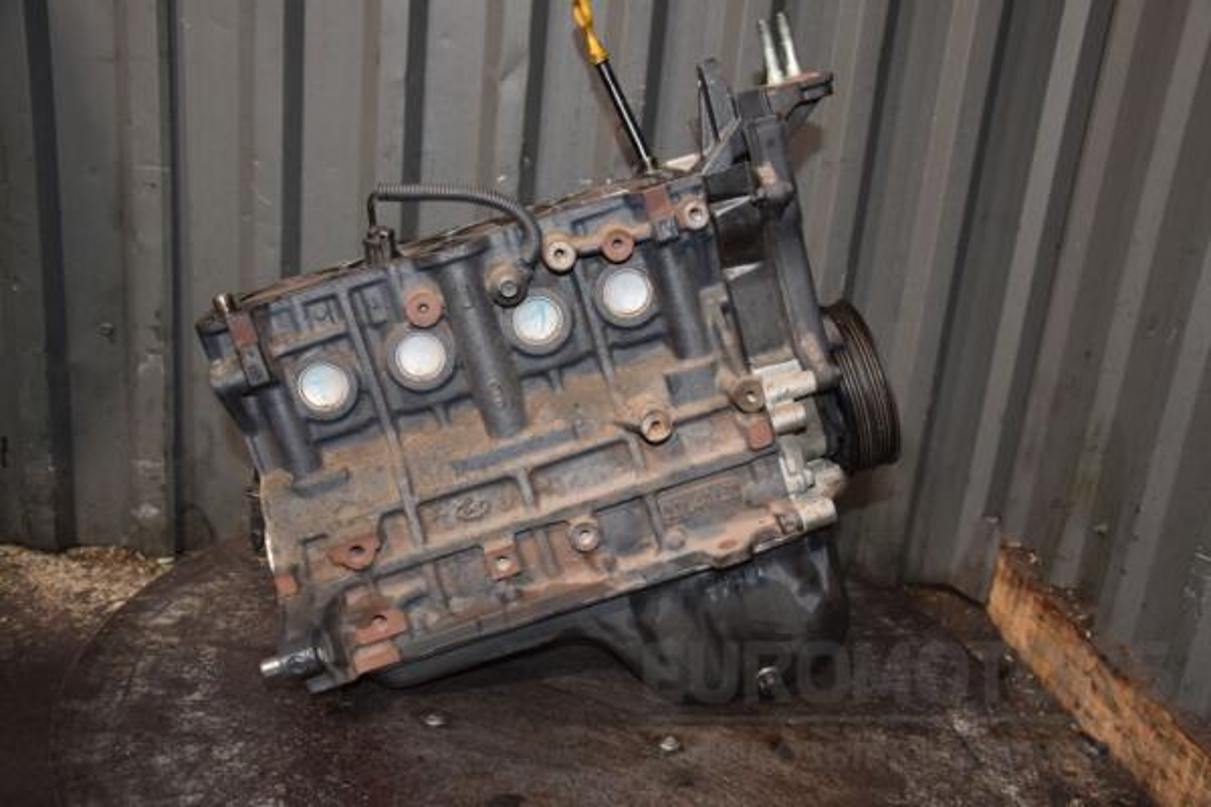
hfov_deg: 51.3
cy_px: 404
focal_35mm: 38
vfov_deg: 35.5
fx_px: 1261
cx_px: 606
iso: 800
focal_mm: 25
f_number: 5
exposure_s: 1/60
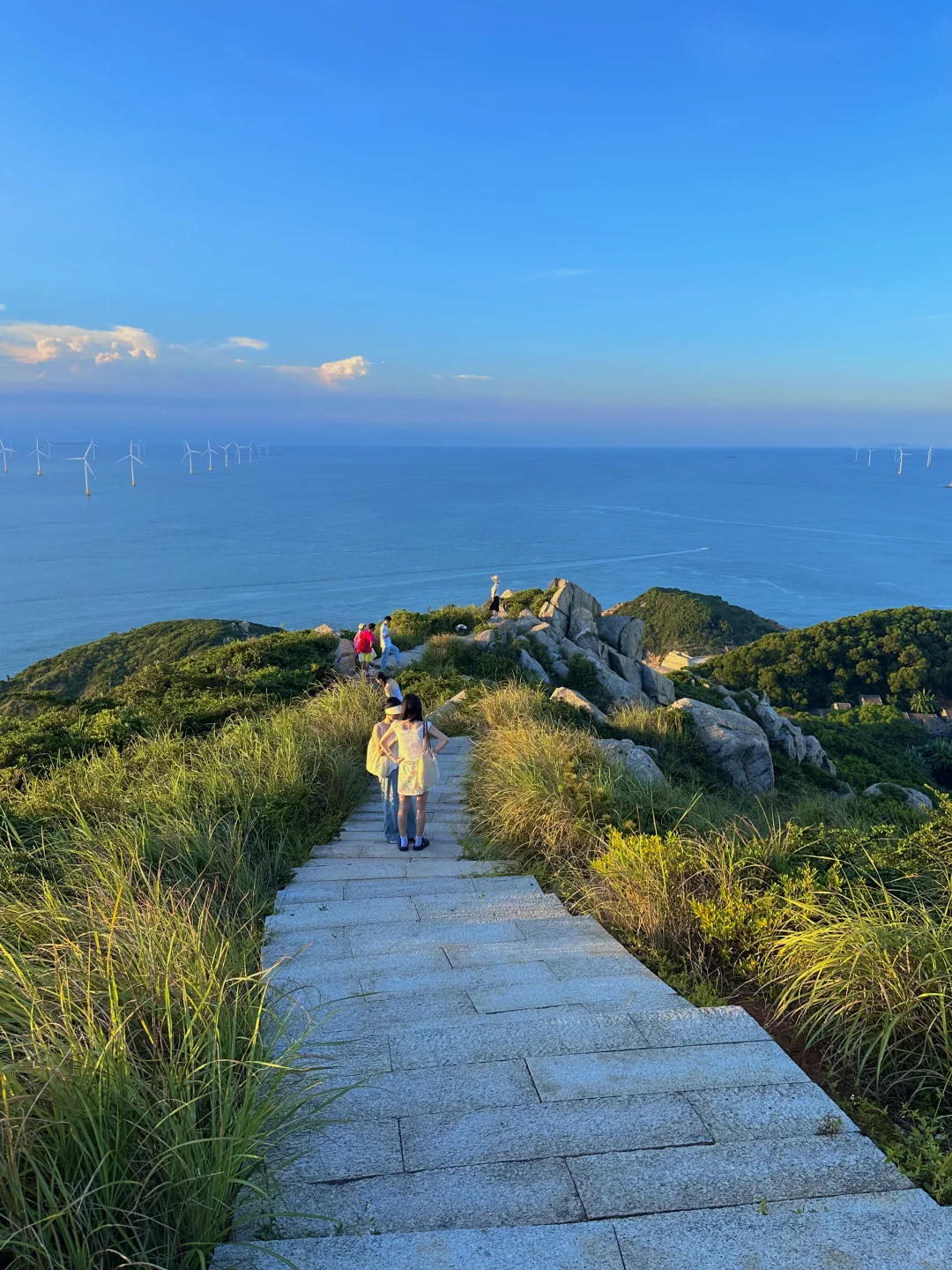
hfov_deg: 56.8
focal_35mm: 24
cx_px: 476
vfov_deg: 71.6
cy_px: 635
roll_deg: +0.6
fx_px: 880
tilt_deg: -10.5
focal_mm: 6.86
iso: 80
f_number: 1.78
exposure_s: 1/1183
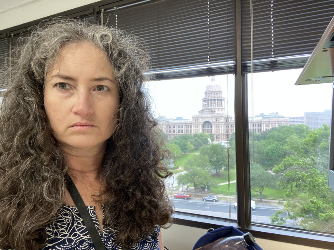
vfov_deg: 58.9
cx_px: 167
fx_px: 222
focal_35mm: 23
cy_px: 125
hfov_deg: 73.9
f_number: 2.2
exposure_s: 1/60
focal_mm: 2.71
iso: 200
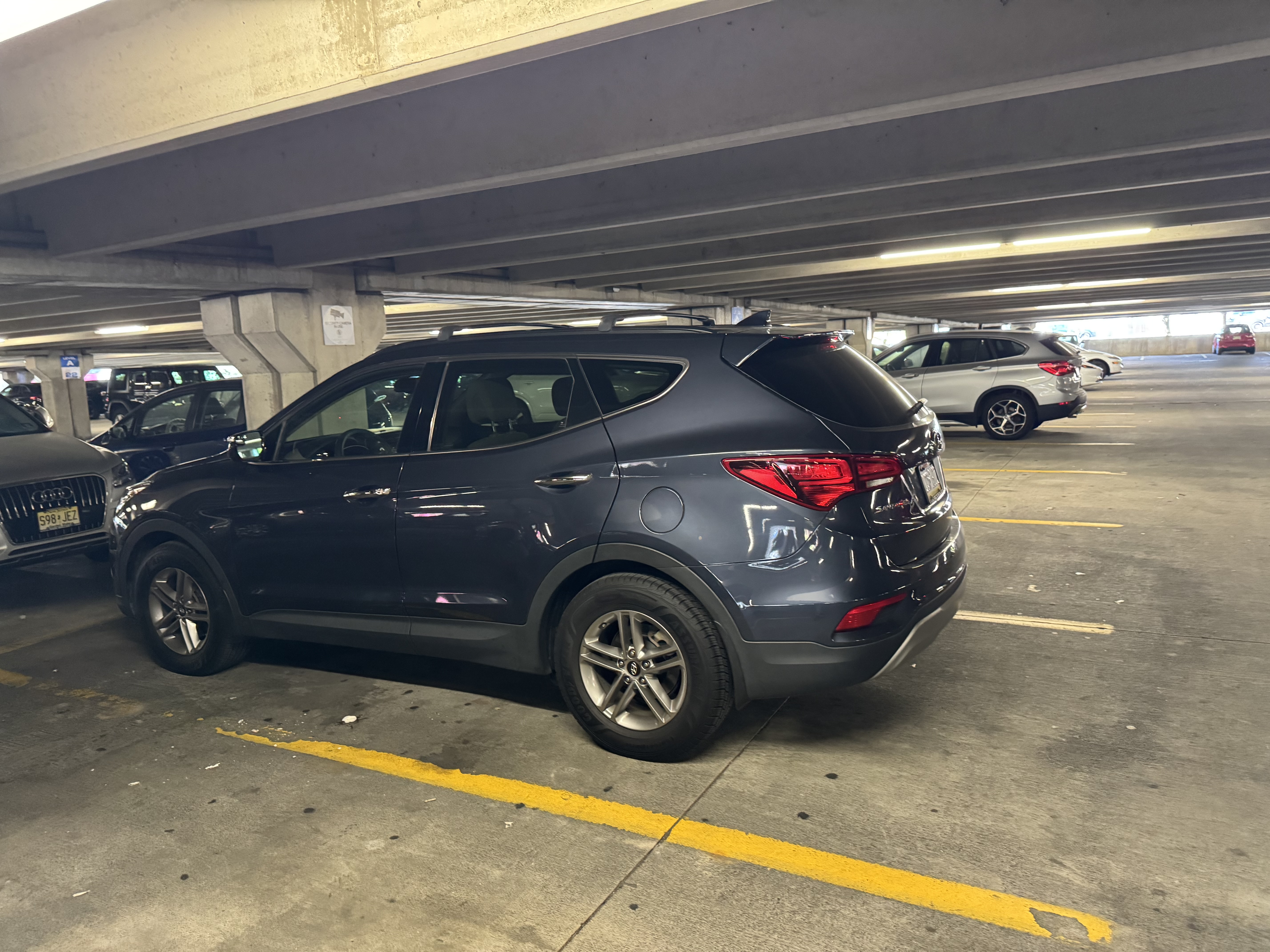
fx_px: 881
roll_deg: +2.0
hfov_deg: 71.6
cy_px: 476
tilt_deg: -6.3
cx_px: 635
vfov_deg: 56.8
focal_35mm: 24
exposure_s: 1/49
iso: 800
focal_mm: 6.76
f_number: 1.78
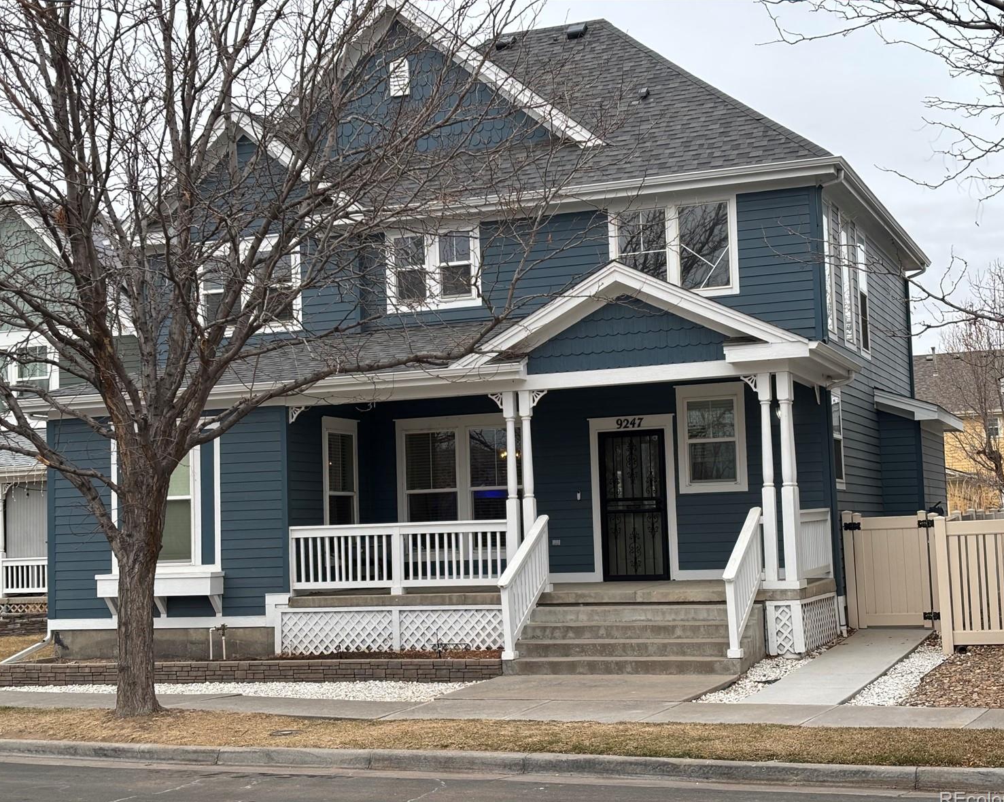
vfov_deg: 27.6
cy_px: 406
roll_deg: +1.6
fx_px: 1634
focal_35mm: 55
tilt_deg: +3.8
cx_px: 506
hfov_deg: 34.2
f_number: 1.6
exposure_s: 1/697
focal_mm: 5.96
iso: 32
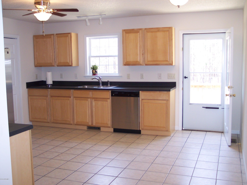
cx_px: 124
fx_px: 271
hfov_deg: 49.0
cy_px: 92
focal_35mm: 38
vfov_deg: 37.7
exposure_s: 1/45
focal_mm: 8
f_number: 2.8
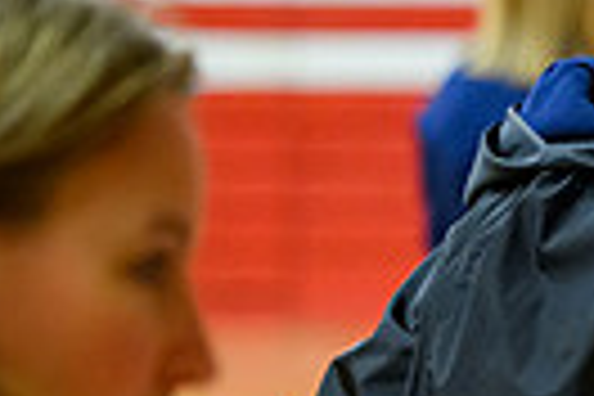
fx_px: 8365
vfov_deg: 2.7
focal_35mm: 507
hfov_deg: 4.0
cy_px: 650
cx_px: 1287
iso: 5000
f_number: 3.5
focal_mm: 115
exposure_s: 1/500
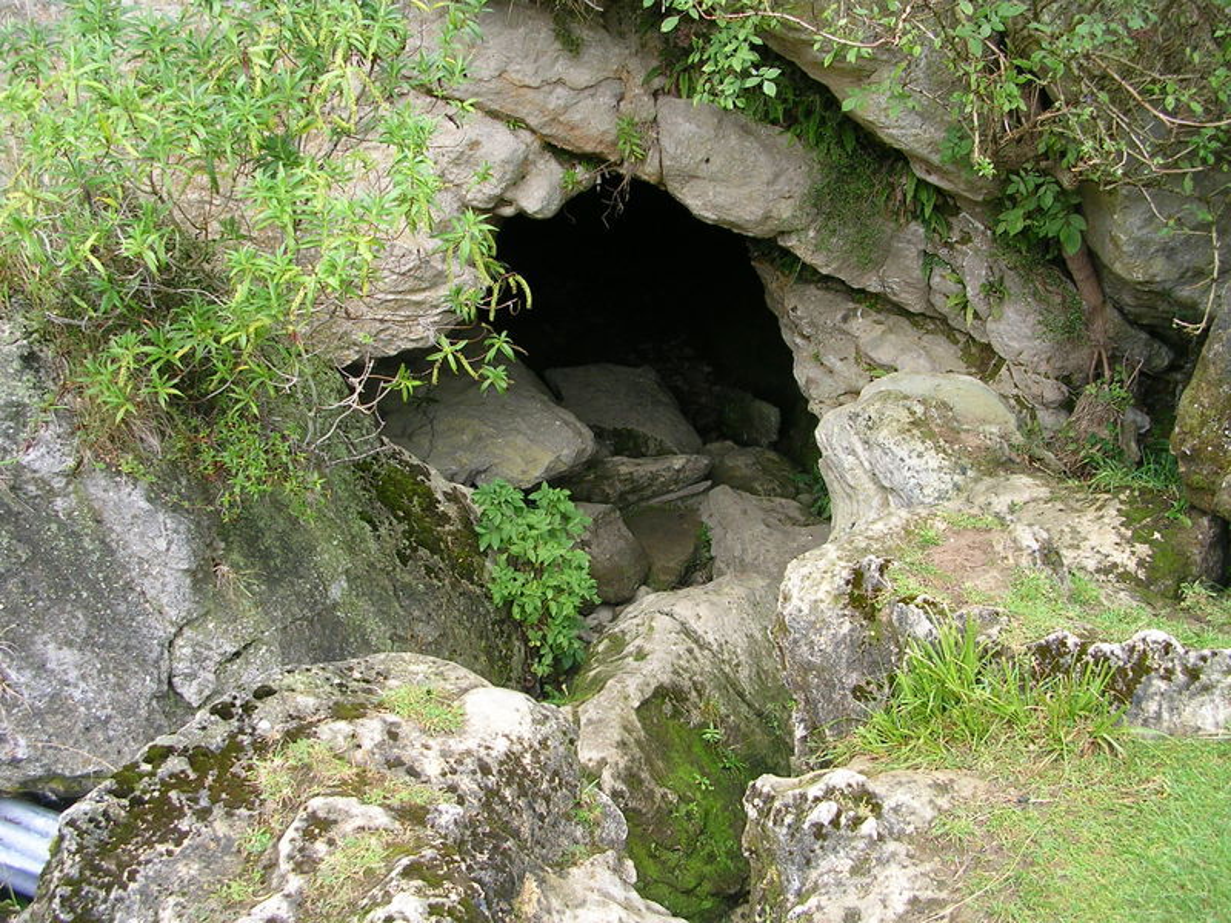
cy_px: 462
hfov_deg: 49.0
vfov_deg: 37.7
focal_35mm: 38
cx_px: 616
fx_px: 1351
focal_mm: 5.8
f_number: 2.8
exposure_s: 1/73.6
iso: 50
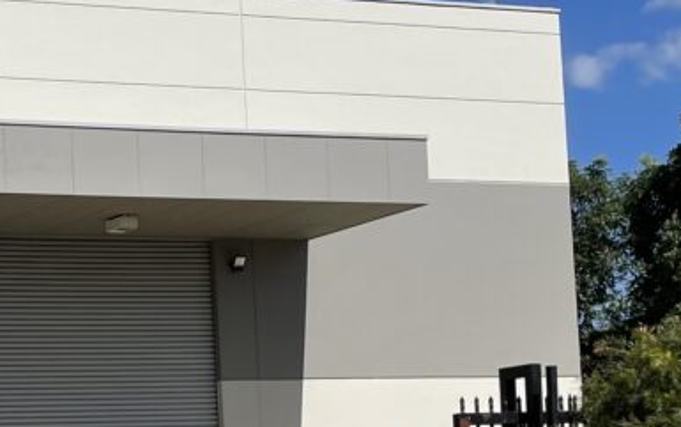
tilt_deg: +4.5
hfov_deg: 18.4
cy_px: 392
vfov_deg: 11.8
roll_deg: +2.2
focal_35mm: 110
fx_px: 2042
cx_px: -30
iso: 32
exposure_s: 1/5556
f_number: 1.6
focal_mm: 4.2
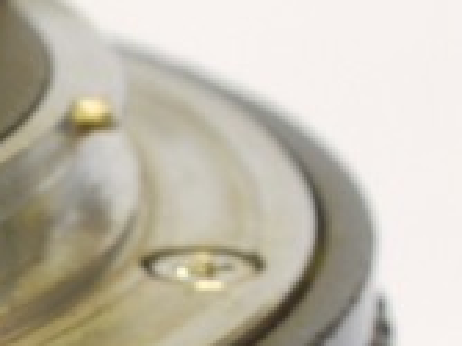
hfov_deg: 4.5
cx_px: -548
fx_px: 5748
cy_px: 775
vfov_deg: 3.4
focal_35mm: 431
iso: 400
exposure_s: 1/10
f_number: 8
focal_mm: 30
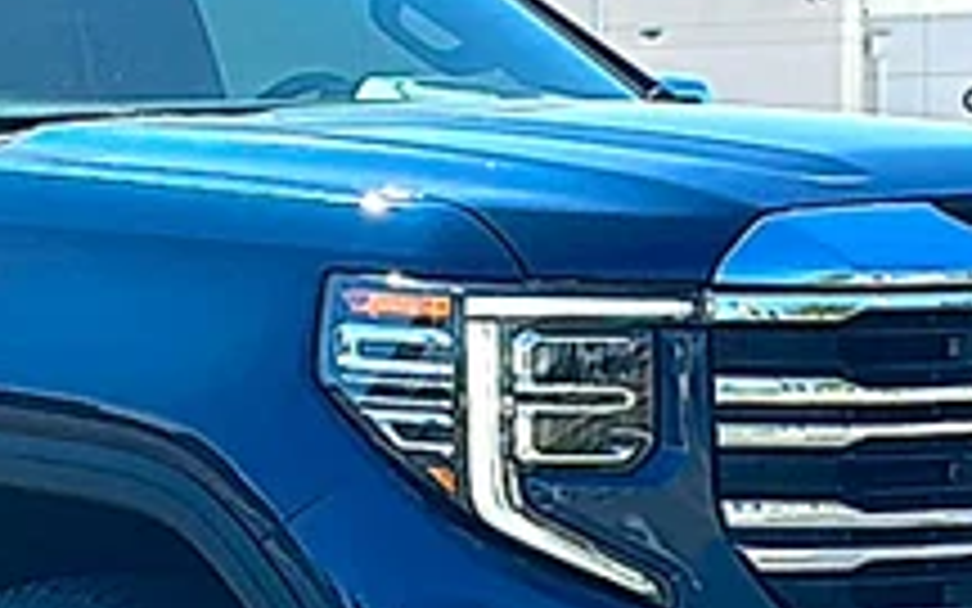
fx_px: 3364
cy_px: 471
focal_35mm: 127
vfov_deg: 10.3
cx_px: 18
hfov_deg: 16.1
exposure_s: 1/3378
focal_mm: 6.86
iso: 80
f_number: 1.78
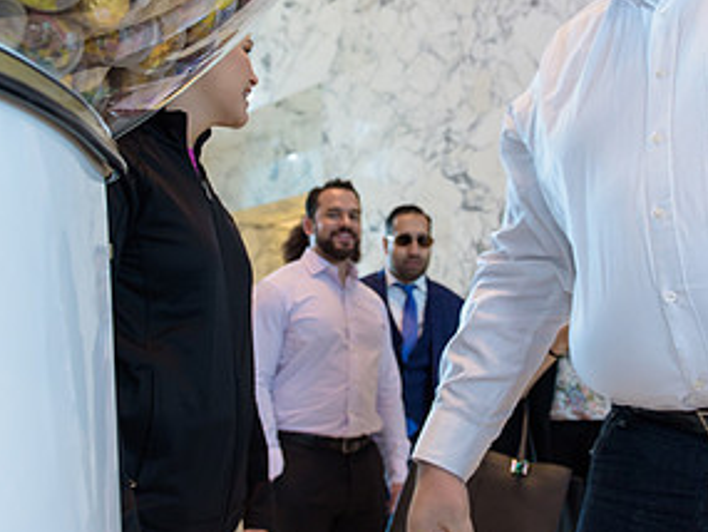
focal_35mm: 47
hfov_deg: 40.3
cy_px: 155
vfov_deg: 30.5
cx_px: 402
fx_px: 962
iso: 800
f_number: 3.2
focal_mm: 24
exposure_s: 1/125
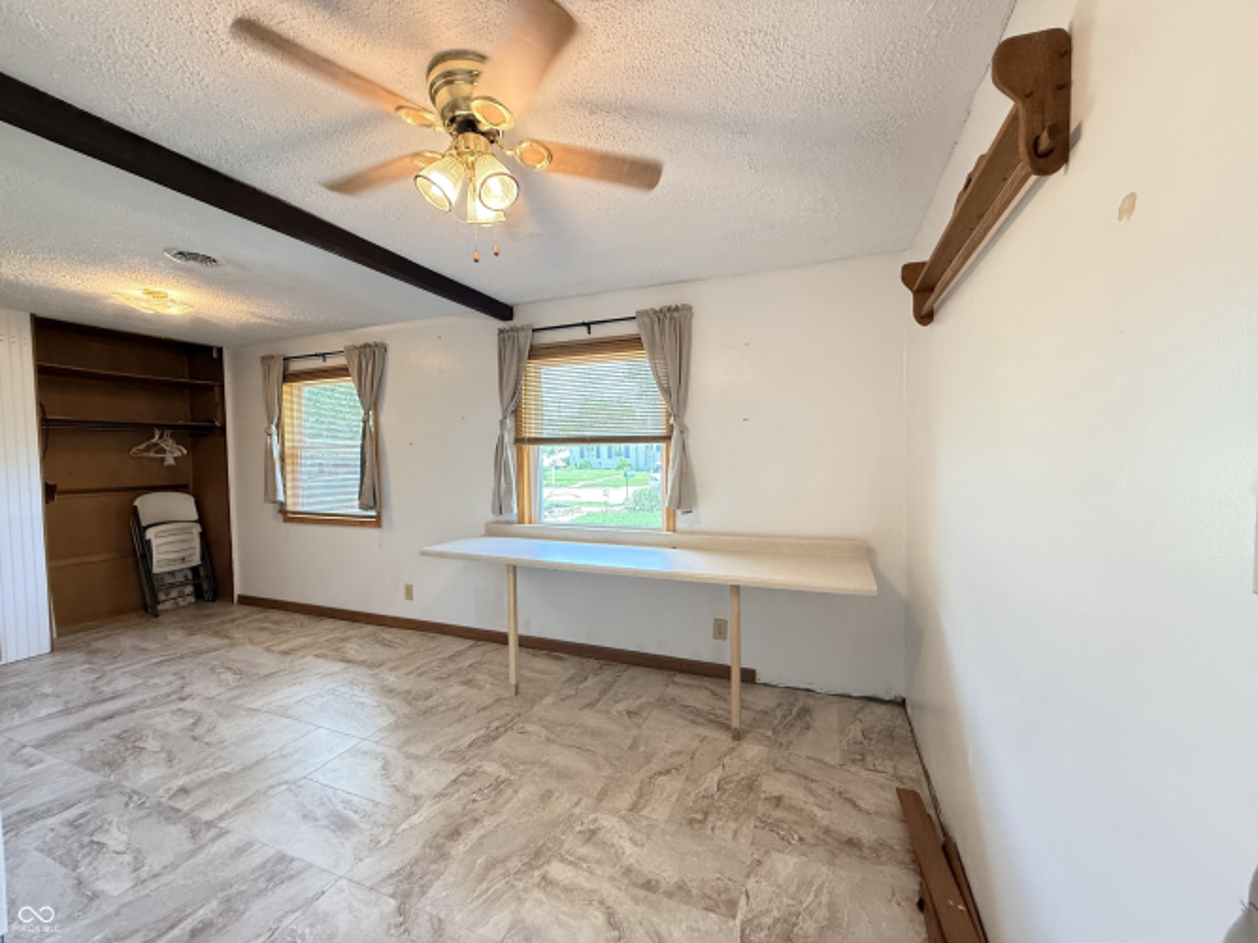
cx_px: 629
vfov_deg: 85.7
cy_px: 472
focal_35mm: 14
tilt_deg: -0.9
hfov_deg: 102.1
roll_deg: +1.1
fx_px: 509
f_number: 2.2
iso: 400
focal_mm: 2.22
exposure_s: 1/120
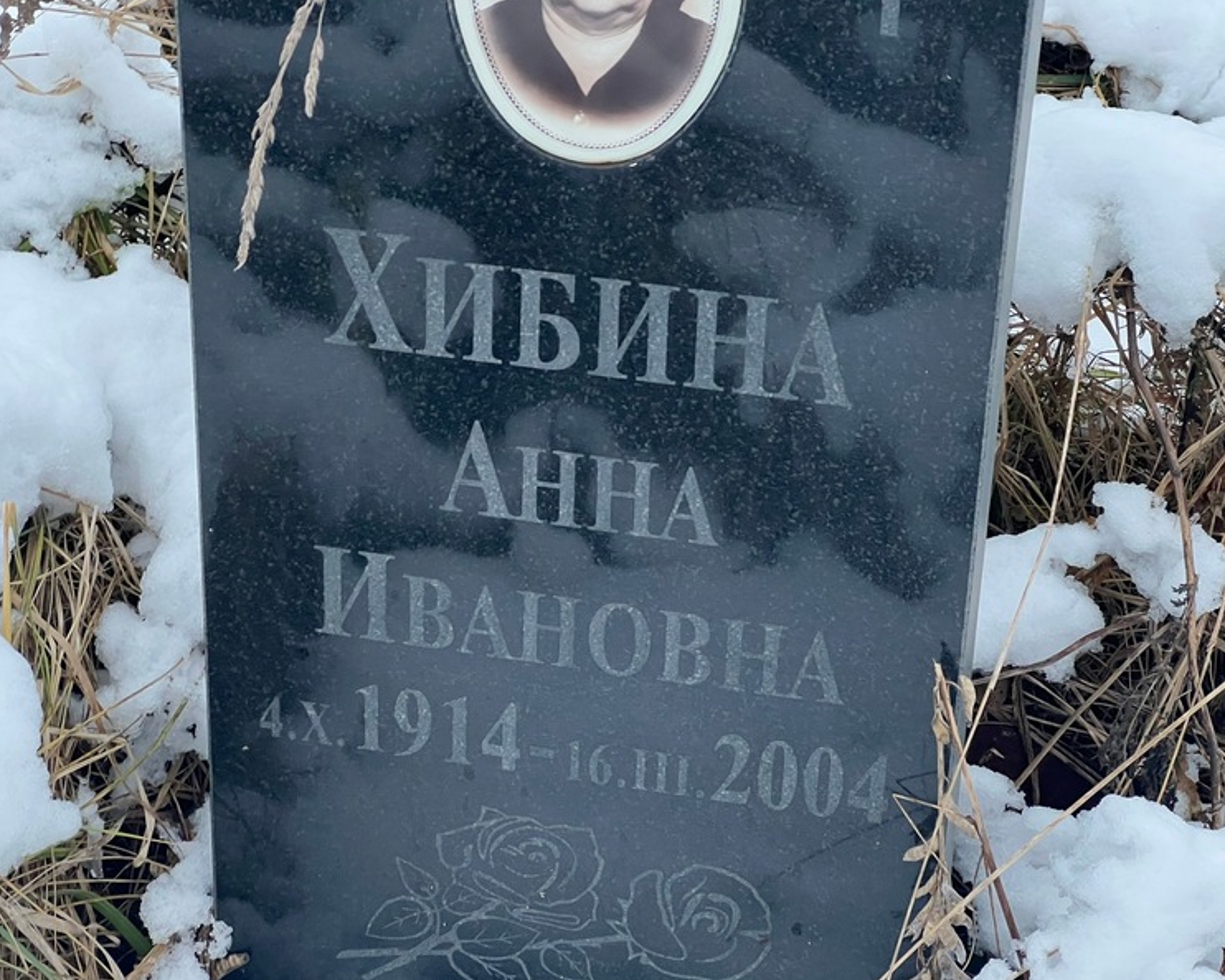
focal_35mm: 81
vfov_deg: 19.0
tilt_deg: -31.1
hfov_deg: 23.6
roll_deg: -0.5
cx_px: 650
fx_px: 2937
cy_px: 490
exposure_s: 1/72
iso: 200
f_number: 2.8
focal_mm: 9
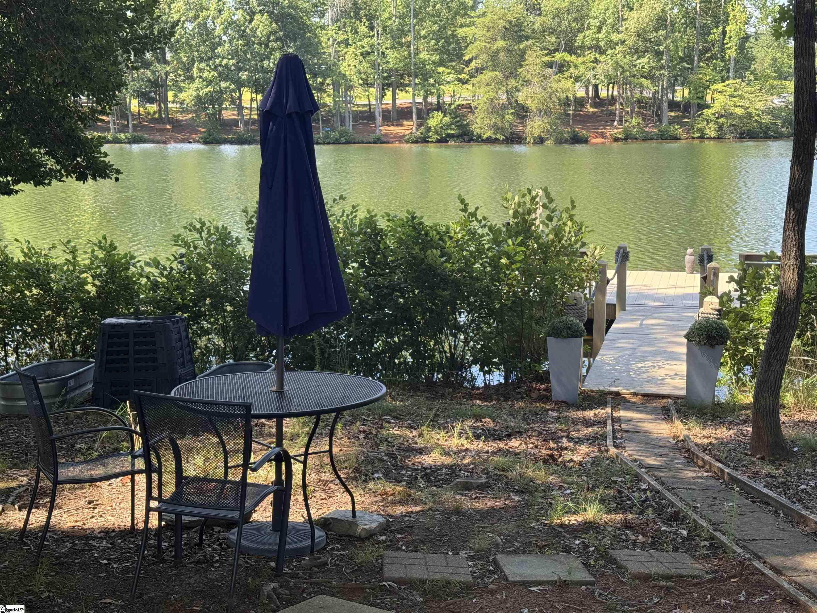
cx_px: 408
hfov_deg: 39.7
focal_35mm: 48
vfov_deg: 30.3
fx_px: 1133
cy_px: 306
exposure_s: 1/399
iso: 64
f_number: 1.78
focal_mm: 6.76
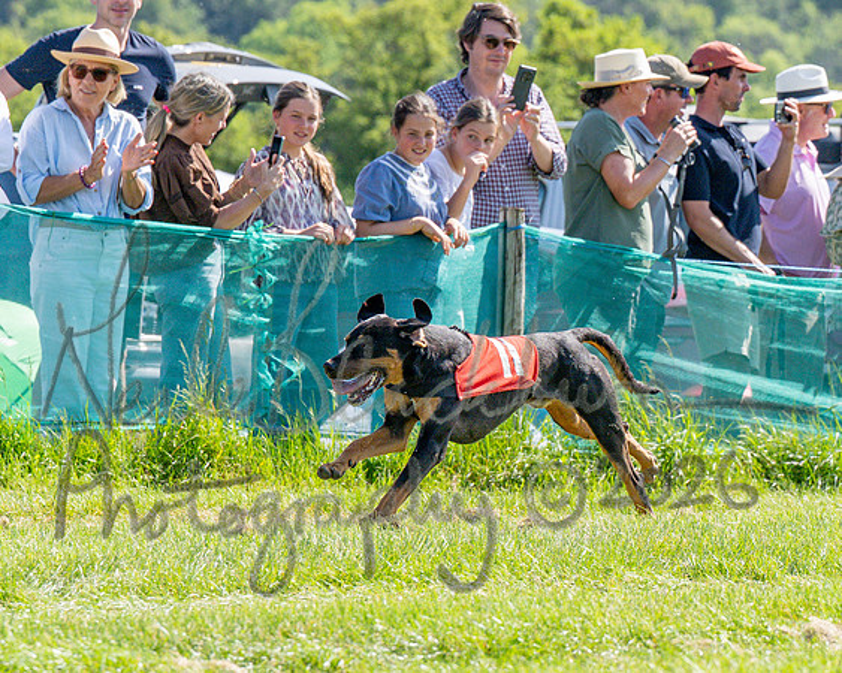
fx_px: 7882
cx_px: 360
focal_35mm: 316
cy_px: 402
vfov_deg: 4.9
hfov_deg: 6.1
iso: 400
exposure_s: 1/2000
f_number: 5
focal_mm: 125
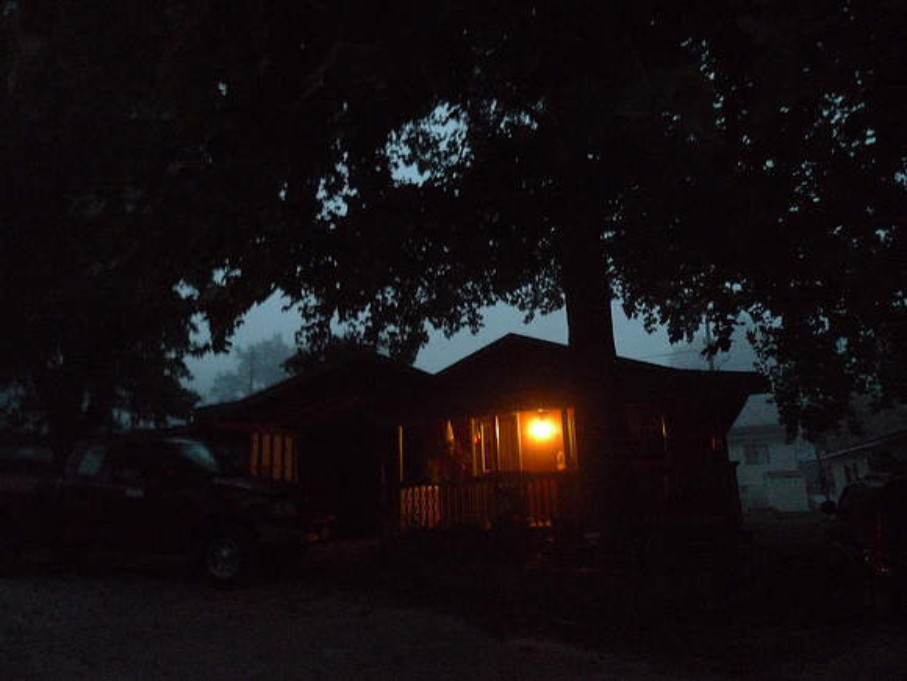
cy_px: 340
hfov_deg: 71.6
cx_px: 454
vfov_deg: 56.8
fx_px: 629
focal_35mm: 24
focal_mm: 5.1
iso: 800
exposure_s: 1/25
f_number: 2
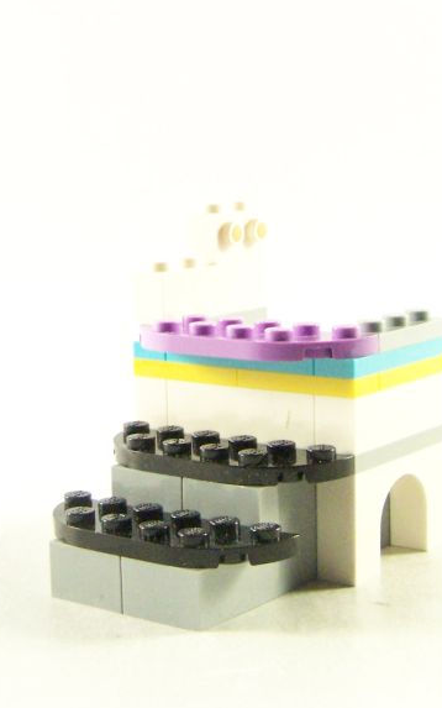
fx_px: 1388
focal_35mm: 72
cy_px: 242
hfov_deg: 18.1
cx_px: 258
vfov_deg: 28.4
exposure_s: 1/60
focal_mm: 6.3
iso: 400
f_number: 3.2
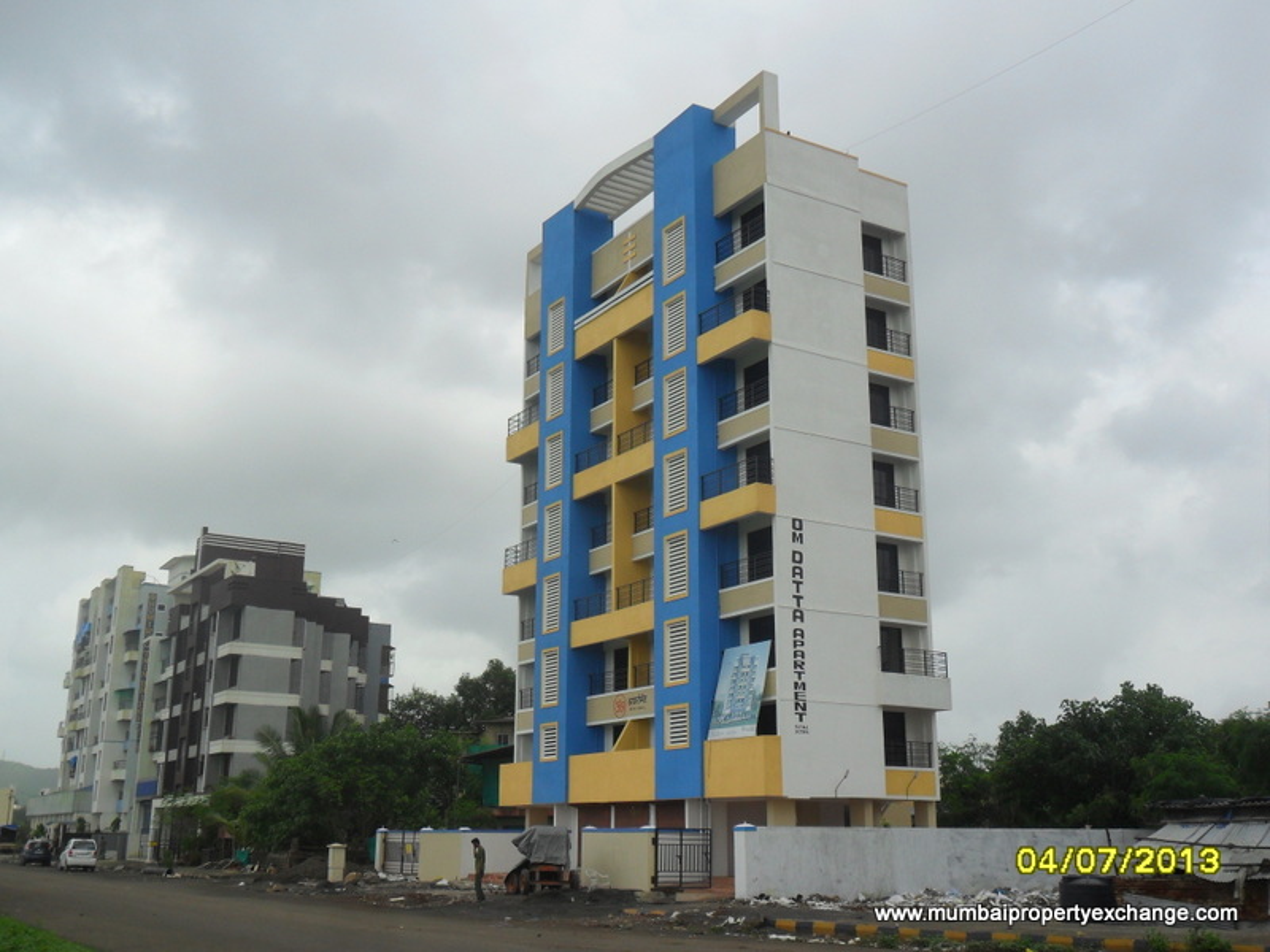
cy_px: 476
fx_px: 1357
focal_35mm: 37
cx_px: 635
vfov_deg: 38.7
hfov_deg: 50.1
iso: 100
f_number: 4
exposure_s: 1/1000
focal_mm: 6.6
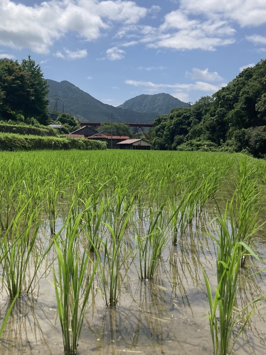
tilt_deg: +7.0
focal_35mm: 41
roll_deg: -1.0
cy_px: 111
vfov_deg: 44.9
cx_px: 79
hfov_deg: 34.7
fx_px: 420
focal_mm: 3.99
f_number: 1.8
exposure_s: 1/4425
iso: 20
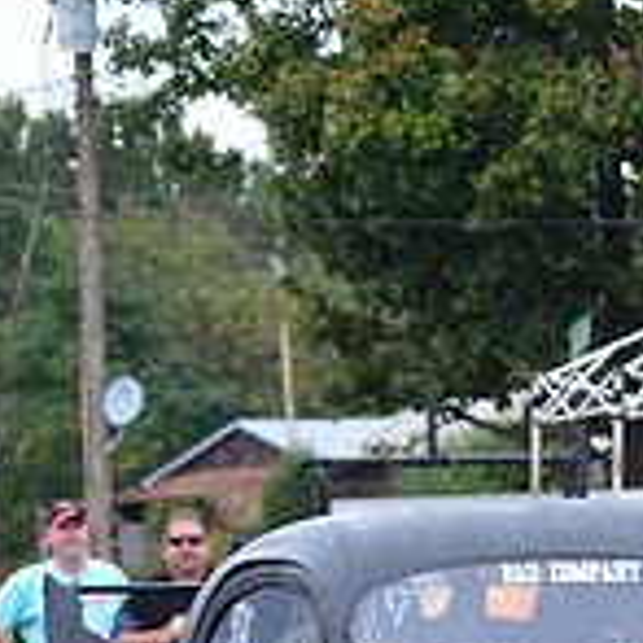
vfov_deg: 4.0
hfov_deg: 4.0
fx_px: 9079
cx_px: 761
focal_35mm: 432
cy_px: 779
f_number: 4.5
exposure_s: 1/320
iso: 1000
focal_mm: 86
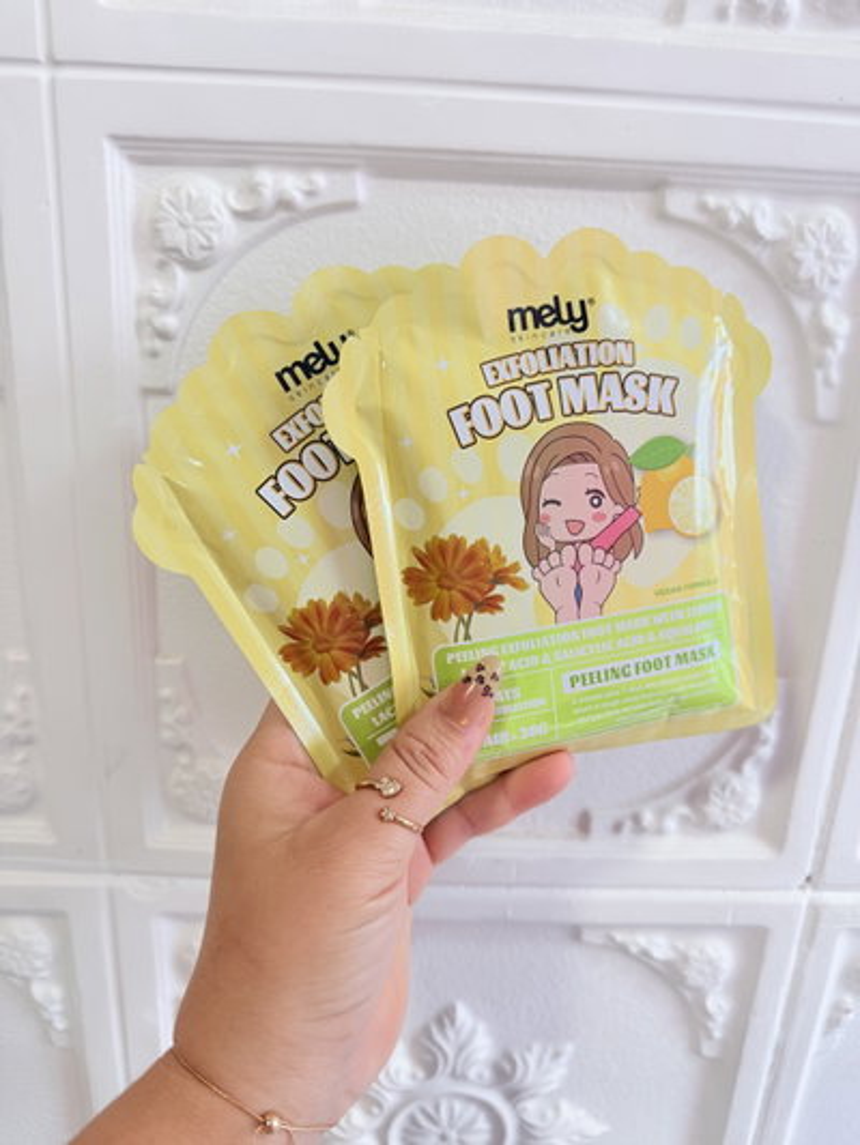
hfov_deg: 56.8
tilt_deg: -17.1
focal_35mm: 24
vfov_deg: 71.6
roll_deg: -2.7
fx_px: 795
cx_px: 430
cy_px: 572
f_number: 1.78
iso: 80
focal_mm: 6.76
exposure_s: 1/100
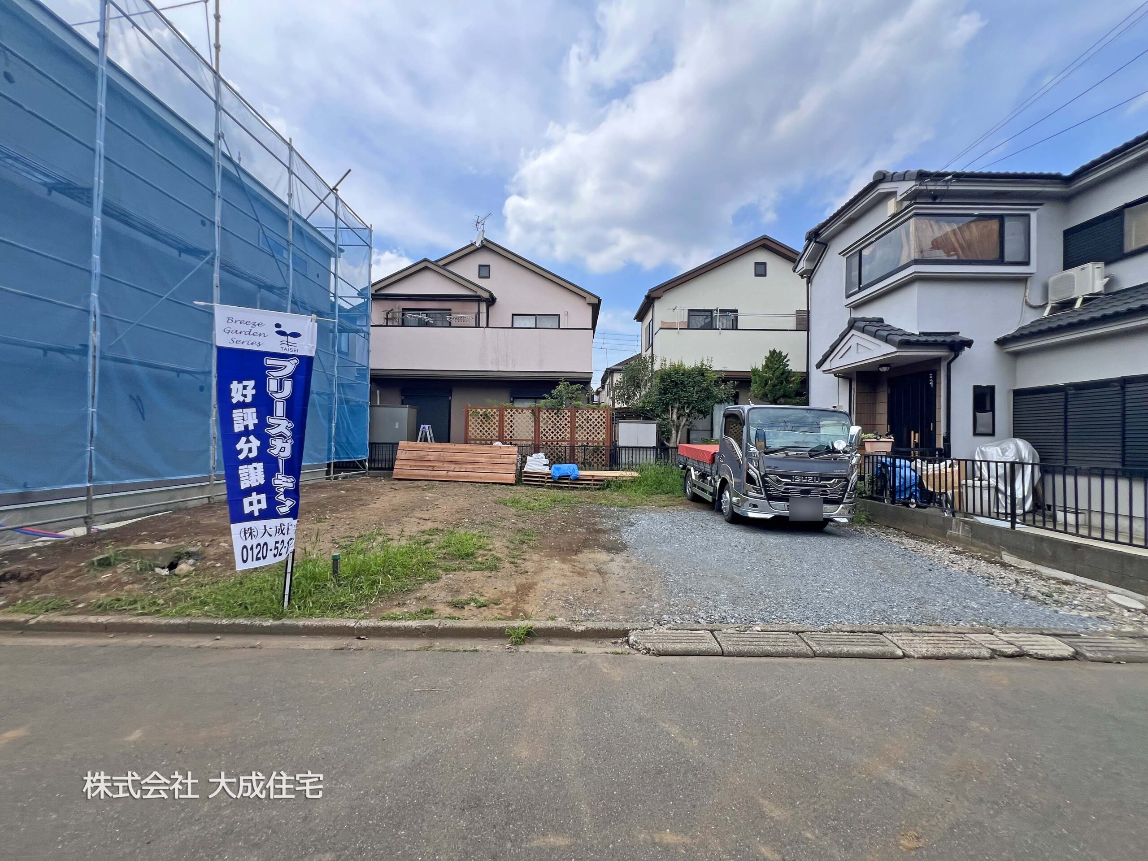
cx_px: 574
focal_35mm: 13
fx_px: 431
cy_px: 430
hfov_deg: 106.2
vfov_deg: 89.9
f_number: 1.8
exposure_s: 1/861
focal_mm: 1.57
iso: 32
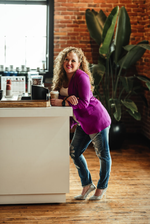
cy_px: 112
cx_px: 75
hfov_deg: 16.1
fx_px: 530
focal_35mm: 85
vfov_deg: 23.9
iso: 400
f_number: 2
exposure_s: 1/250
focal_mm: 85
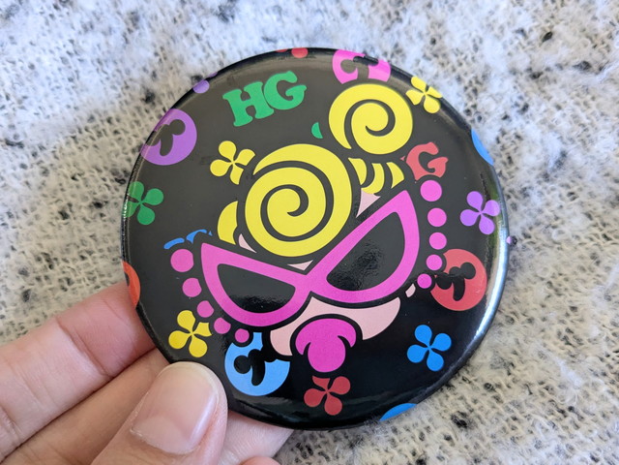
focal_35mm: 27
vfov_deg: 51.4
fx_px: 483
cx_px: 310
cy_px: 232
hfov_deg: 65.3
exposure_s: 1/100
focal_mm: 4.38
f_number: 1.73
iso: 362
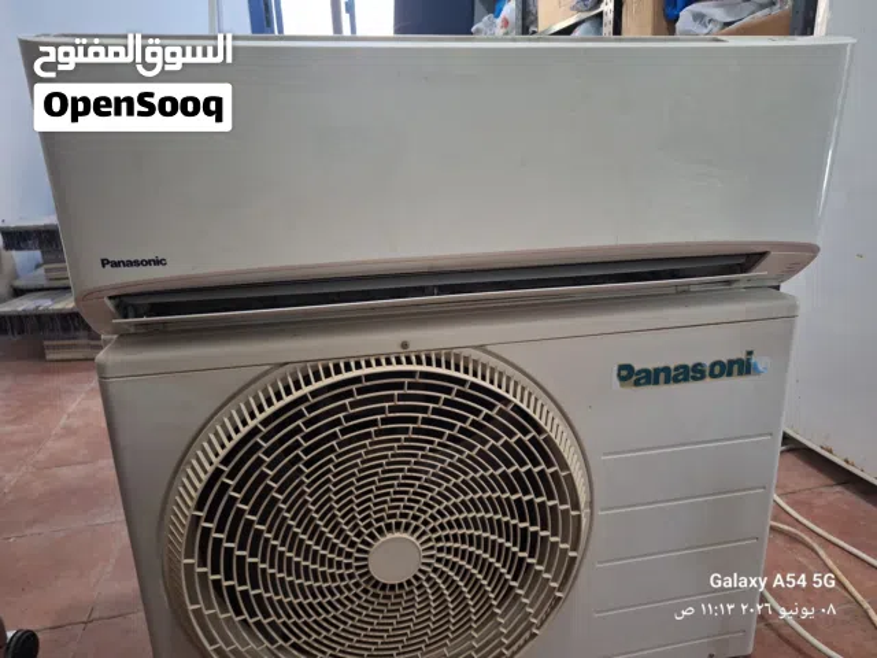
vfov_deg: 58.9
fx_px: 583
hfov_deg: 73.9
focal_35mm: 23
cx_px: 438
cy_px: 329
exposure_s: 1/25
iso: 320
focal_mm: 5.54
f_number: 1.8
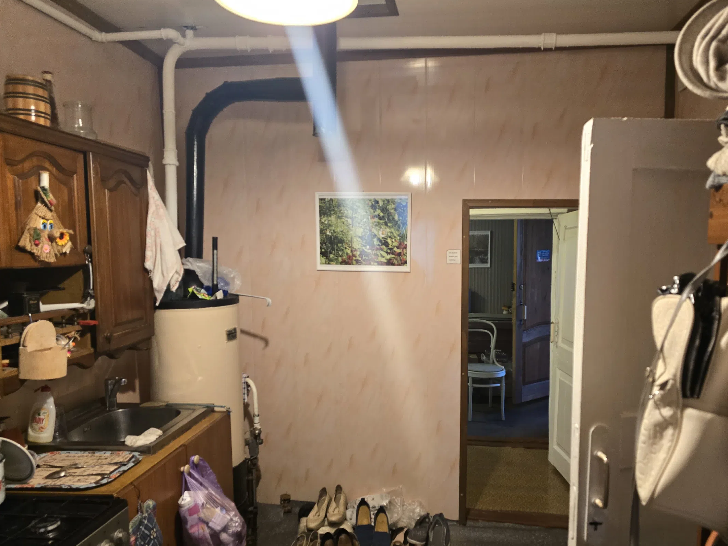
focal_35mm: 26
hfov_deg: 67.1
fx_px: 547
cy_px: 301
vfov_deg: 53.0
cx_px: 405
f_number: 1.7
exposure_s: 1/120
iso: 800
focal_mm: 6.3
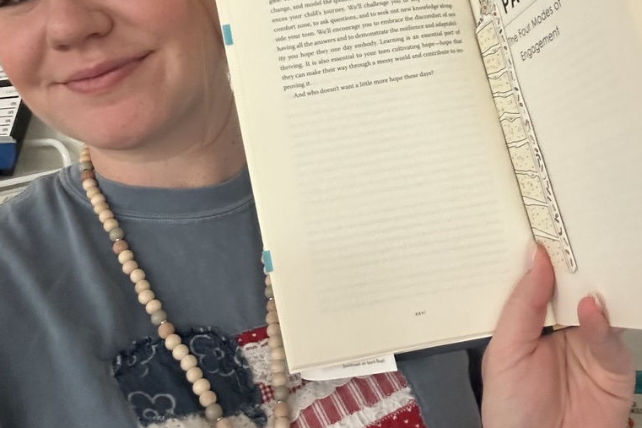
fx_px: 749
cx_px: 322
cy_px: 99
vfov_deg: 31.2
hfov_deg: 46.4
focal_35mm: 42
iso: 400
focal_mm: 2.69
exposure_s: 1/30
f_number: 1.9
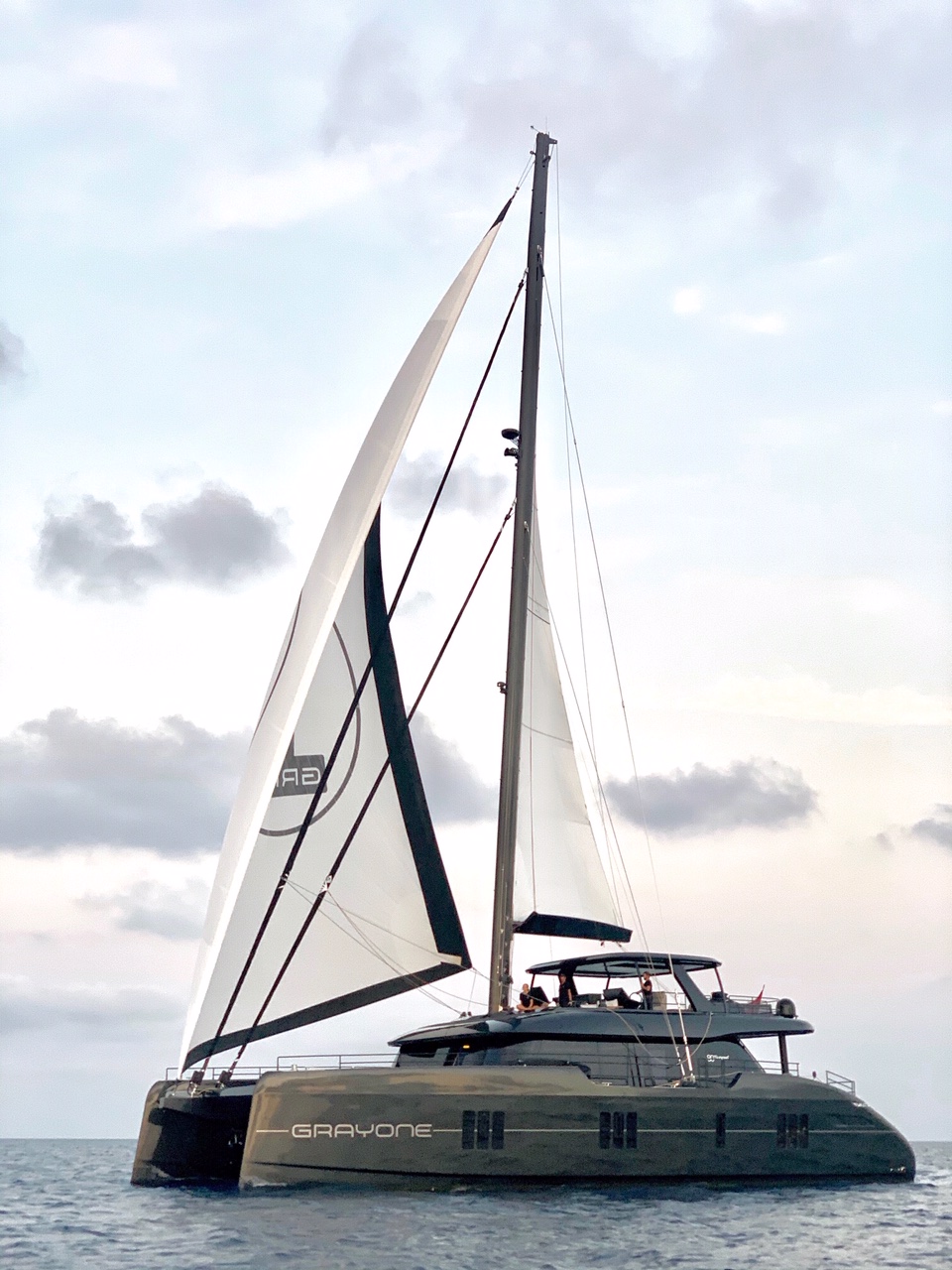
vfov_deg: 36.8
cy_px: 635
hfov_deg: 28.0
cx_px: 476
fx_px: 1907
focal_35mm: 52
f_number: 2.4
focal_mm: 6
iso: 50
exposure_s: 1/122
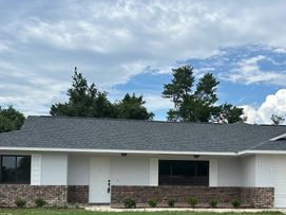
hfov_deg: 39.3
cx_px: 188
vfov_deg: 29.6
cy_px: 170
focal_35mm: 48
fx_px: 396
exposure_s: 1/4831
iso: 50
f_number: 1.5
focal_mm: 5.7
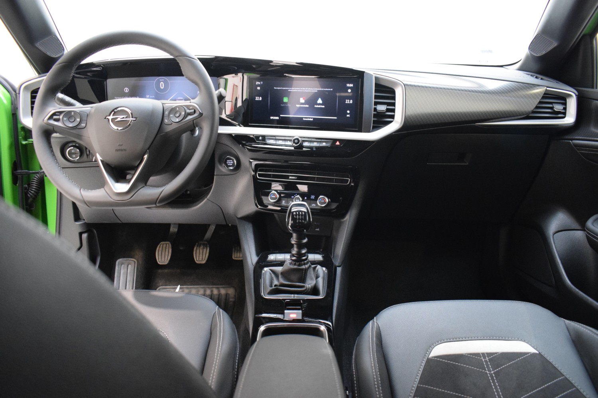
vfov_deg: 47.9
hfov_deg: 67.4
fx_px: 448
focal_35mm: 27
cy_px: 199
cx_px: 299
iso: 3200
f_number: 3.5
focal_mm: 18
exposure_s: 1/30
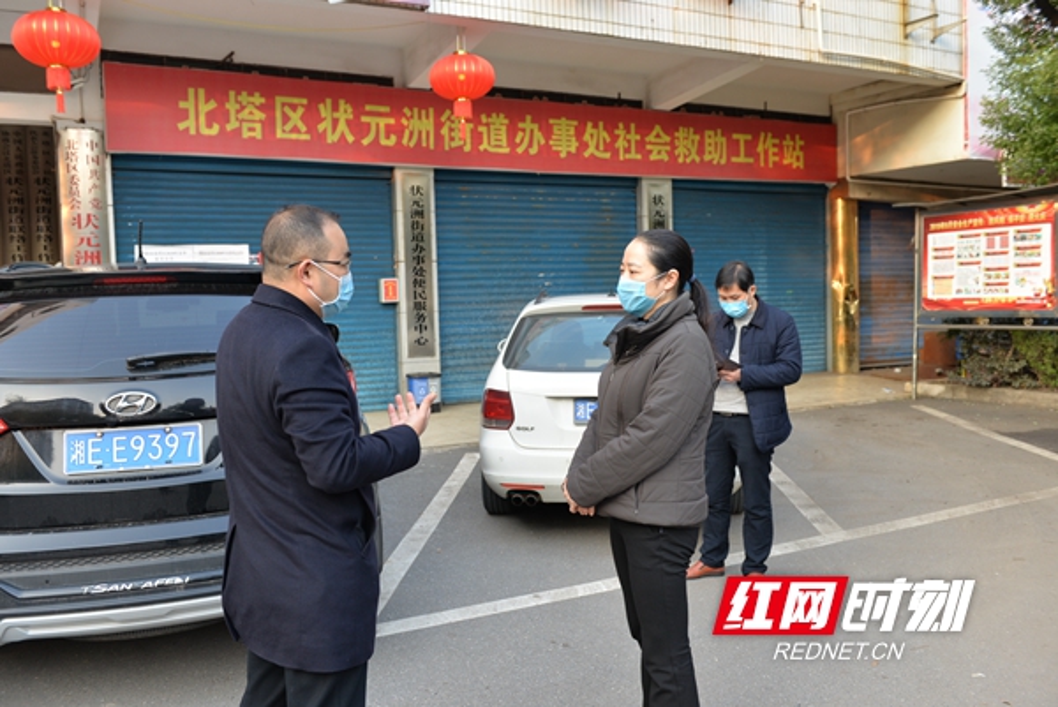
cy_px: 354
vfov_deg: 41.2
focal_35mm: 32
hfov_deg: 58.7
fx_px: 941
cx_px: 529
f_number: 5
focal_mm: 32
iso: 400
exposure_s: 1/100
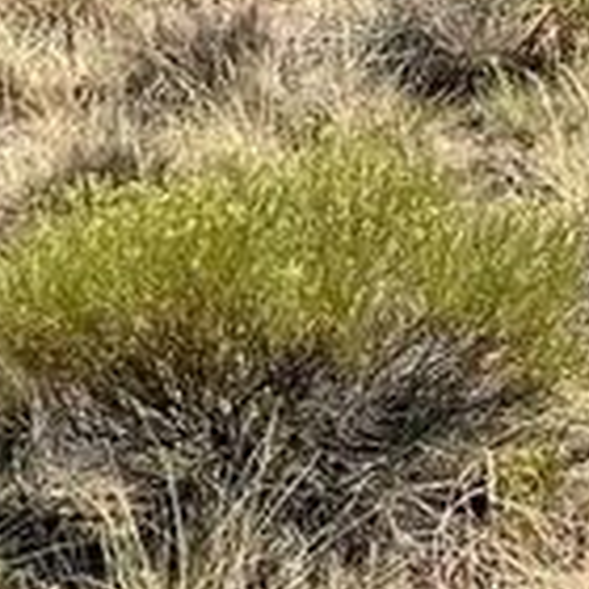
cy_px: -606
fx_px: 3484
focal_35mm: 181
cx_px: 942
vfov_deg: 9.1
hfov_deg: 9.3
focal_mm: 3.99
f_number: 1.8
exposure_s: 1/1104
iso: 32
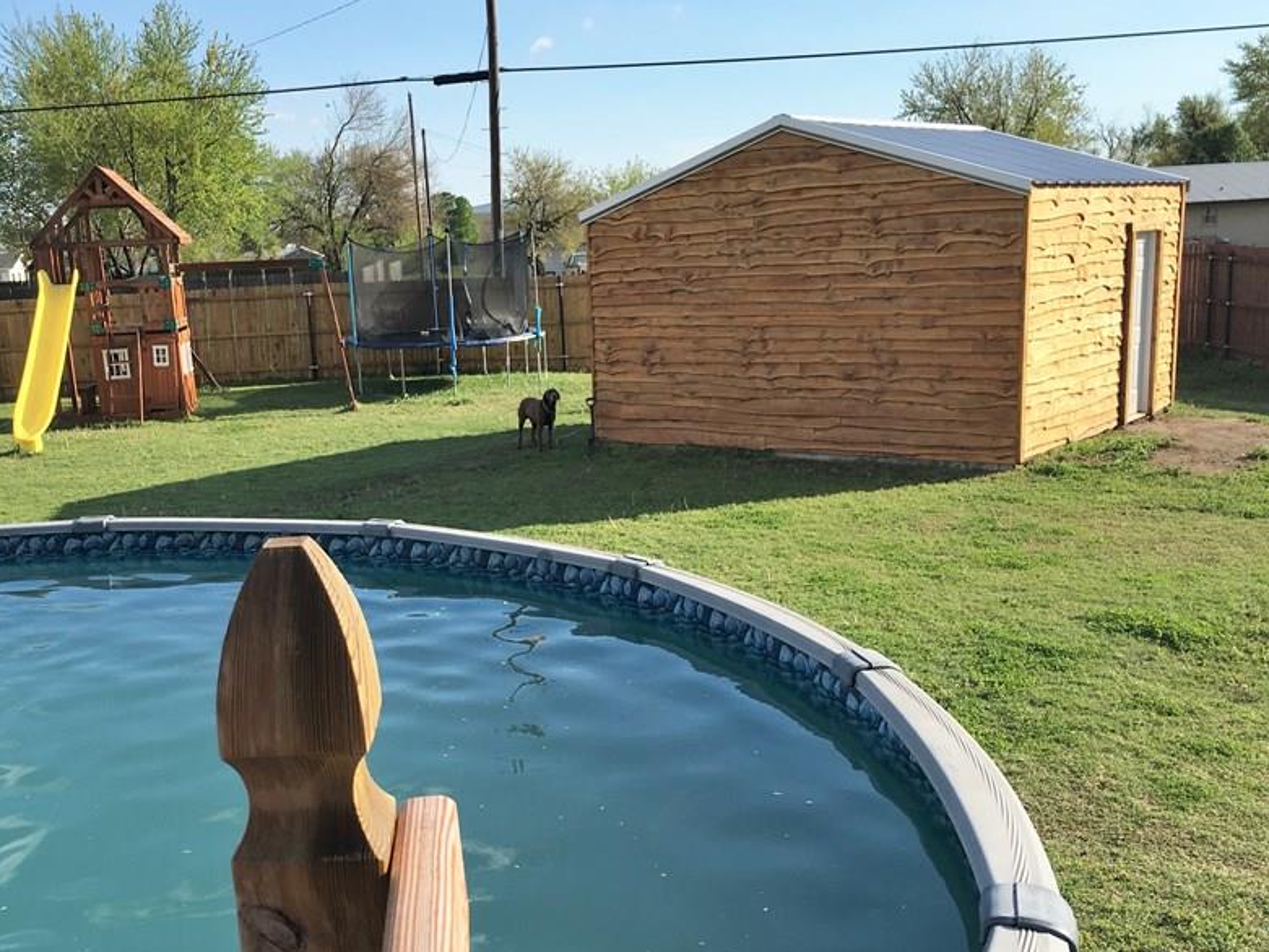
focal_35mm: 38
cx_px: 517
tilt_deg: -11.4
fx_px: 1393
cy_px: 543
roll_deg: +3.2
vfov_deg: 37.7
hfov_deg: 48.7
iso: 25
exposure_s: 1/1202
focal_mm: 4.15
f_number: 2.2
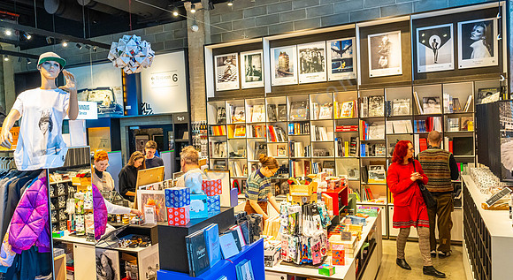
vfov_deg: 38.6
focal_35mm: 30
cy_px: 142
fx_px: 400
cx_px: 223
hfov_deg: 65.1
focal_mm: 24
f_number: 5.6
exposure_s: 1/100
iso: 1600
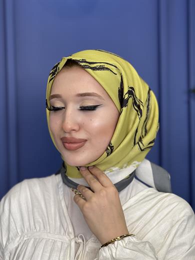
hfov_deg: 19.1
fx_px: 578
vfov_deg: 25.3
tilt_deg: -2.3
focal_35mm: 77
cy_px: 130
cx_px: 98
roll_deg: +0.6
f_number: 2.8
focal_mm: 9
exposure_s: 1/100
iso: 80
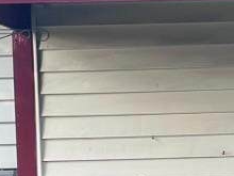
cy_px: 299
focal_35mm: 359
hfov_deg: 5.4
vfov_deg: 4.1
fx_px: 2427
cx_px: 490
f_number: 2.8
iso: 125
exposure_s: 1/99
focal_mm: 9
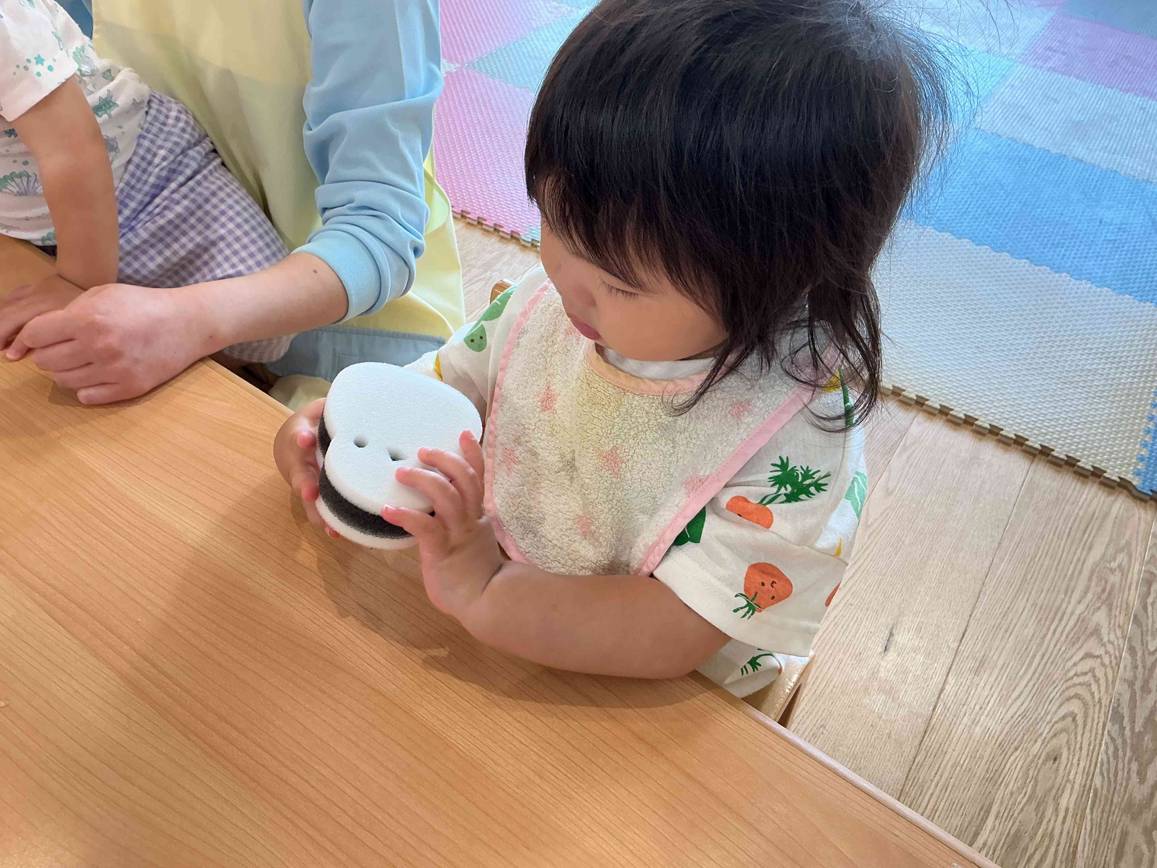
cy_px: 434
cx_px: 578
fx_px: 969
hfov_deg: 61.7
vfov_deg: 48.2
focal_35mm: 29
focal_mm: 3
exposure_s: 1/60
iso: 40
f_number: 1.8
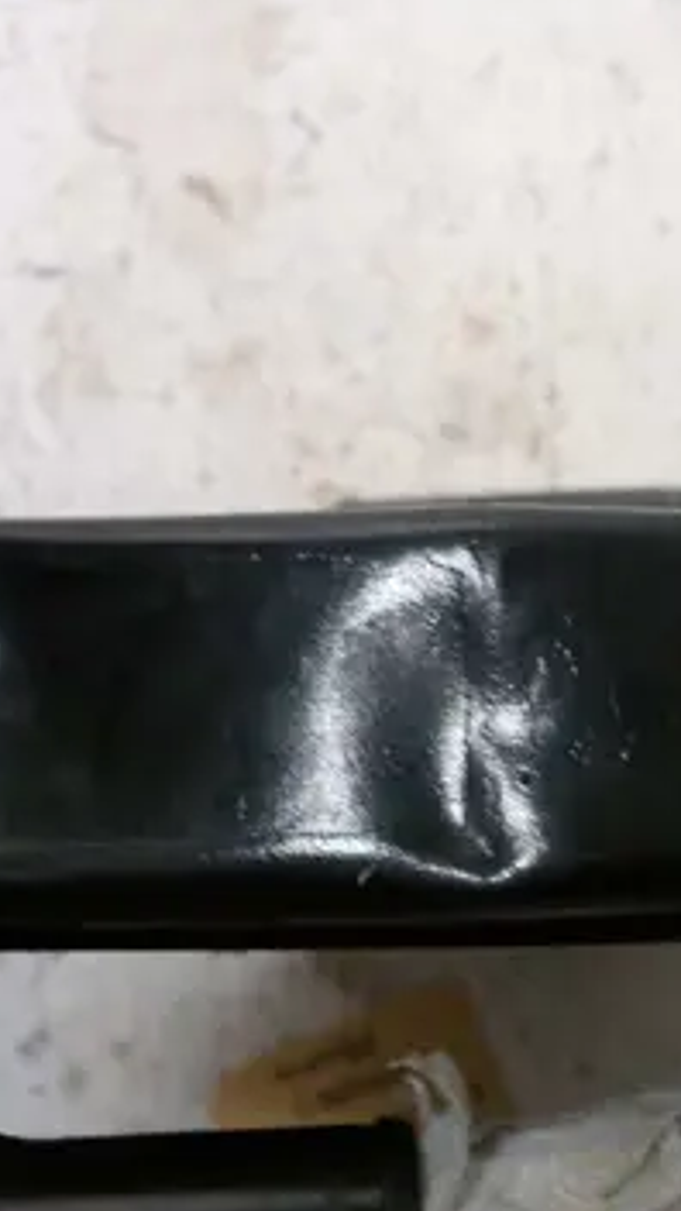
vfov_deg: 42.1
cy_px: 602
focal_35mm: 49
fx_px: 1573
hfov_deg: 24.3
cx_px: 468
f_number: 2.8
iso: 125
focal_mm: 5.5
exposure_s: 1/30
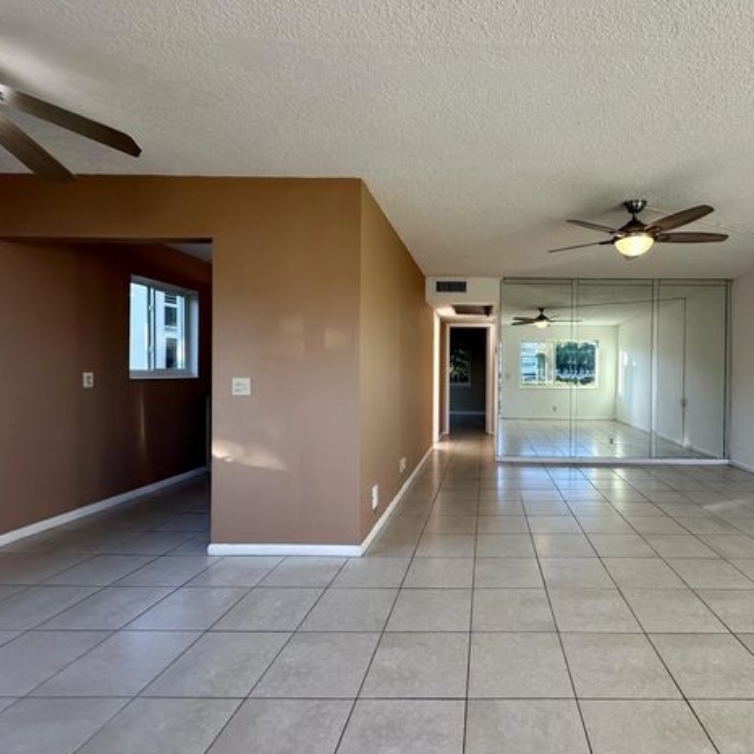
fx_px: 419
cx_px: 481
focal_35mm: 17
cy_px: 375
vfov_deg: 84.0
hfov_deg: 82.1
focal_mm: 2.22
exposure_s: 1/120
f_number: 2.2
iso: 80
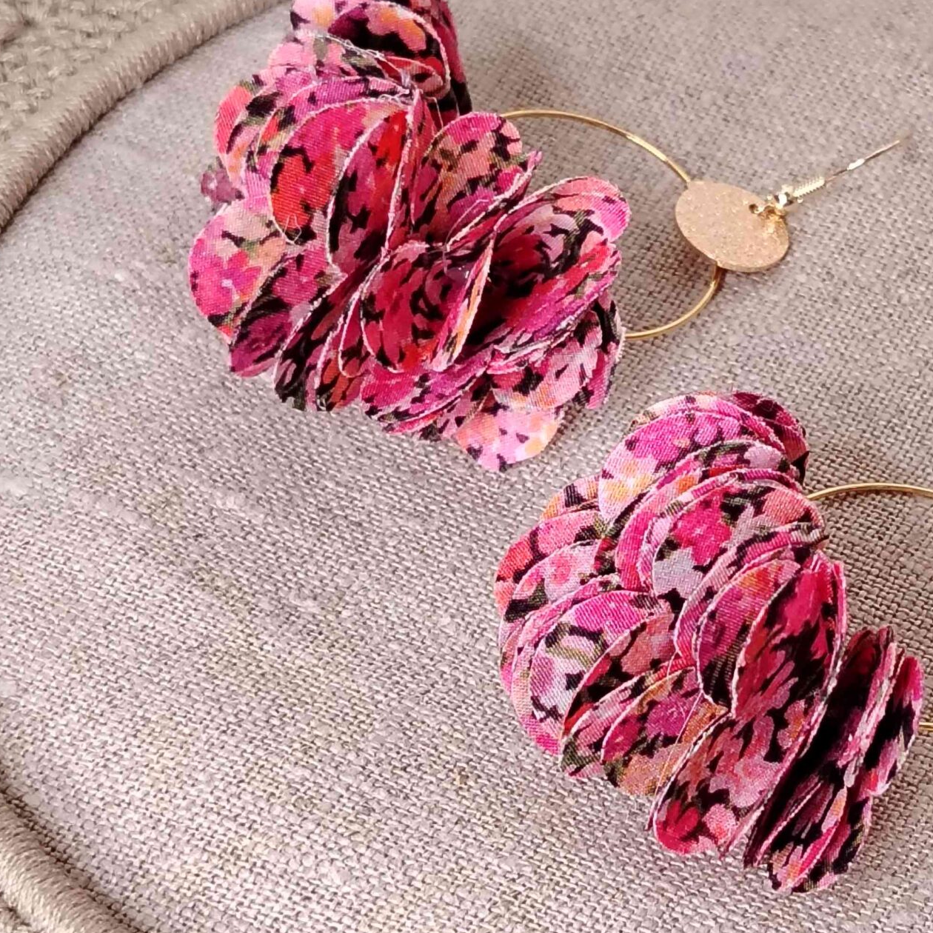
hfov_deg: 19.6
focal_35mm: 88
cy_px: 509
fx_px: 2683
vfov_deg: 19.7
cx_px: 667
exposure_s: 1/100
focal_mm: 5.25
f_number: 1.75
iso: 363
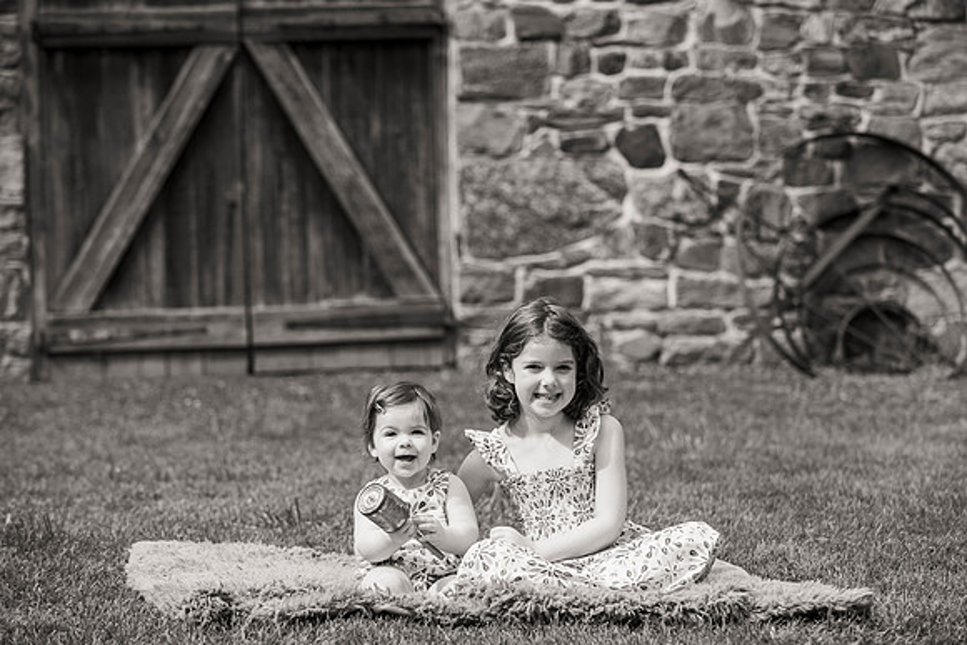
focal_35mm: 103
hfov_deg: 19.8
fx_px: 2776
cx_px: 492
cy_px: 340
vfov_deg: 13.3
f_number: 4
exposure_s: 1/2500
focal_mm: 98
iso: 400
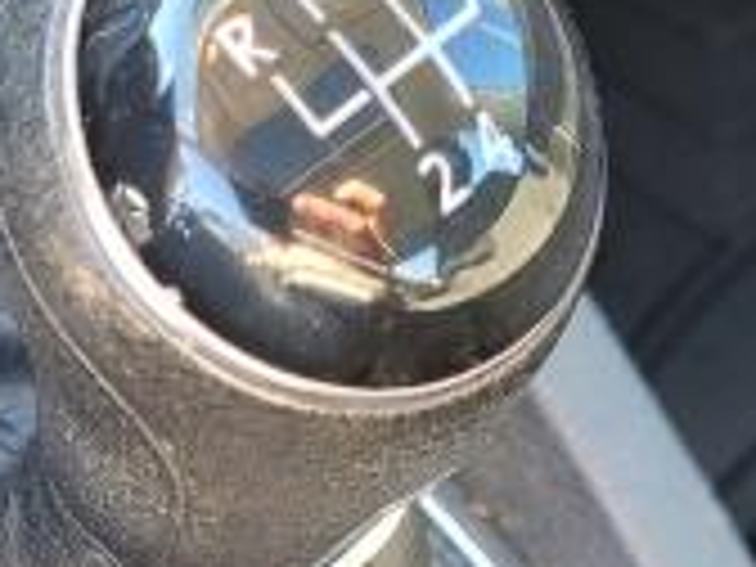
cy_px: 410
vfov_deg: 14.9
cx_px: 126
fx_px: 2162
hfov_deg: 19.6
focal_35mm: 99
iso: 200
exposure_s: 1/60
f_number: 1.8
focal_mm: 5.4
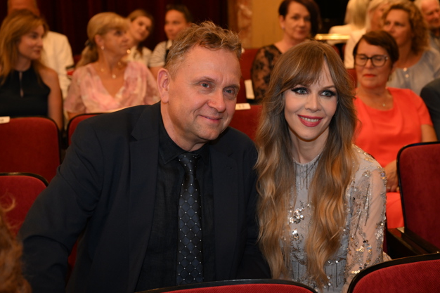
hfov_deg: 36.9
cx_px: 239
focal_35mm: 54
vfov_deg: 25.0
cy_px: 151
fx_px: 660
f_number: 4.5
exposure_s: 1/125
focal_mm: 49
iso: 2000
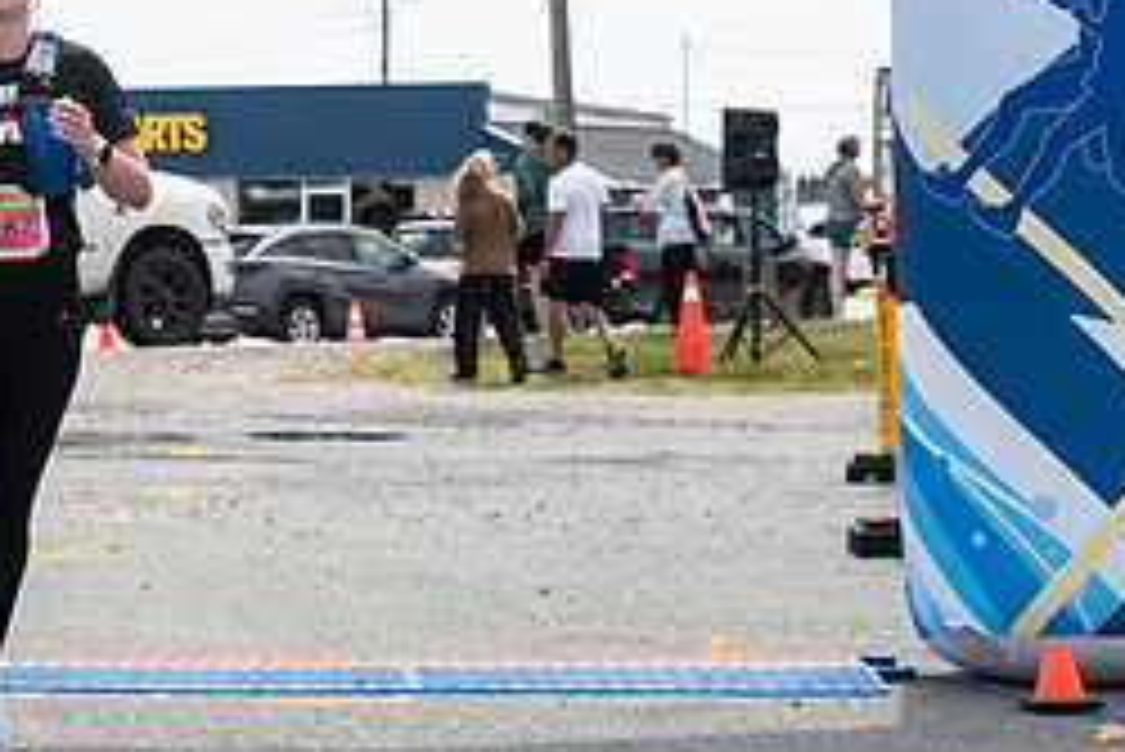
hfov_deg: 11.9
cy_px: 30
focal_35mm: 170
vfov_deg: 8.1
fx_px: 5315
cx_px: -59
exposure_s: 1/4000
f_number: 4
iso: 800
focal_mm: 52
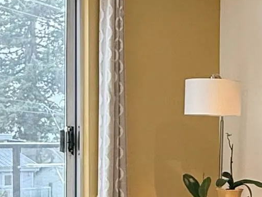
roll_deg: -0.2
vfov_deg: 17.2
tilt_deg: +0.4
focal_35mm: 85
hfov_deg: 22.4
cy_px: 155
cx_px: 246
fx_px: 643
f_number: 2.2
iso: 160
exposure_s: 1/120
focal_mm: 2.22
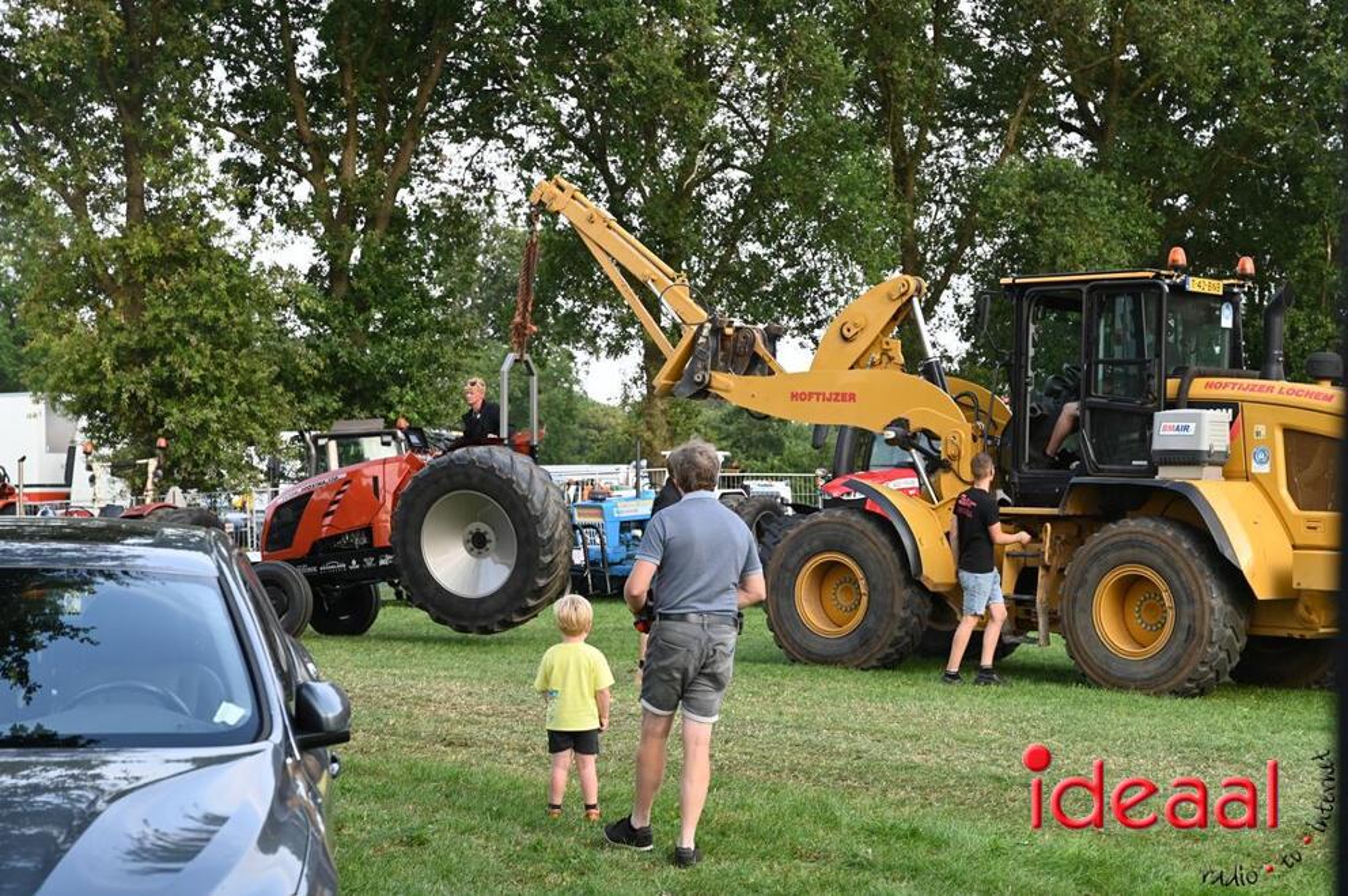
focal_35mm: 70
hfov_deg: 28.9
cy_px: 448
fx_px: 2618
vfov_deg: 19.4
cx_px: 674
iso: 640
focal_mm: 70
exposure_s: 1/500
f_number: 5.6
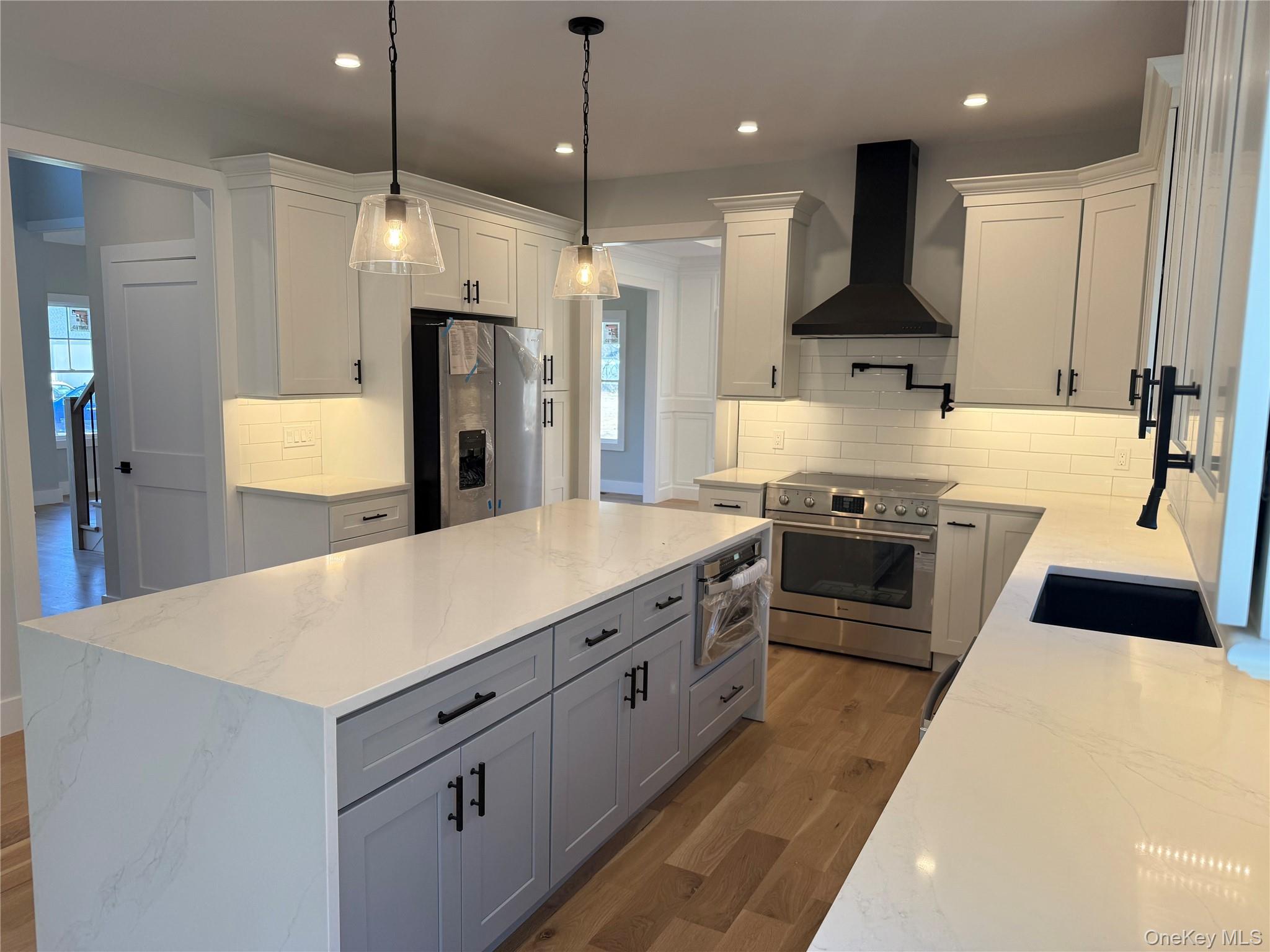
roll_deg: -1.0
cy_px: 476
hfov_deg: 71.6
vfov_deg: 56.8
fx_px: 881
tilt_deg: -6.8
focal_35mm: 24
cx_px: 635
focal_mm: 6.76
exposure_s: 1/261
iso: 100
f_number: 1.78
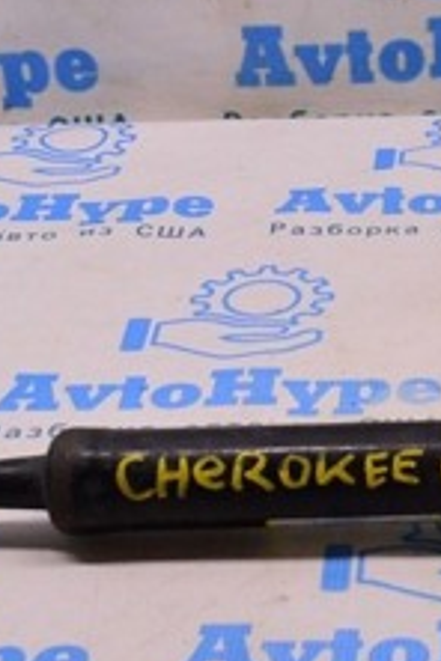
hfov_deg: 11.1
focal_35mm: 121
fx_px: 2223
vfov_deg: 16.9
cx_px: 527
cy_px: 189
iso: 1600
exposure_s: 1/125
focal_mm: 28
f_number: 8
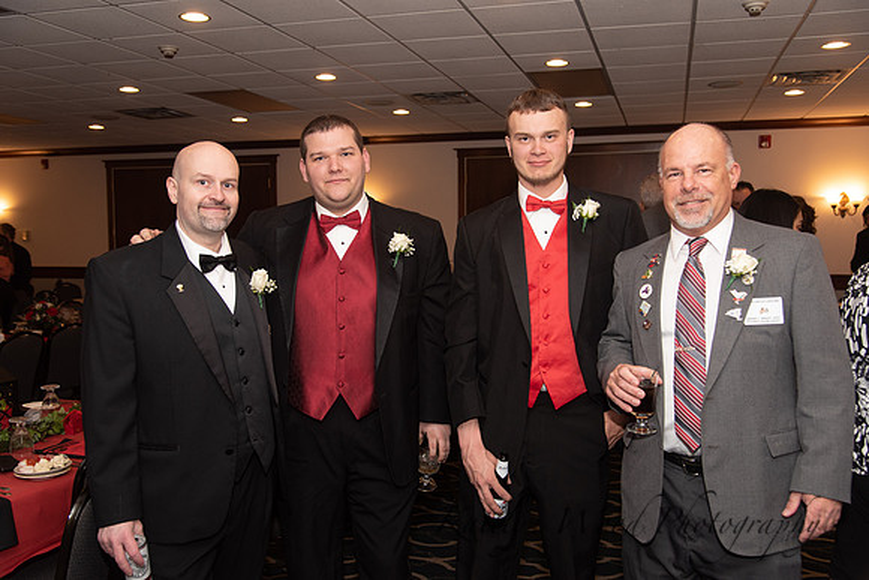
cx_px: 434
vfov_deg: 40.4
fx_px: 788
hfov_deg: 57.7
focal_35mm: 33
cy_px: 290
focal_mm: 32
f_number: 4
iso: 800
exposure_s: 1/200
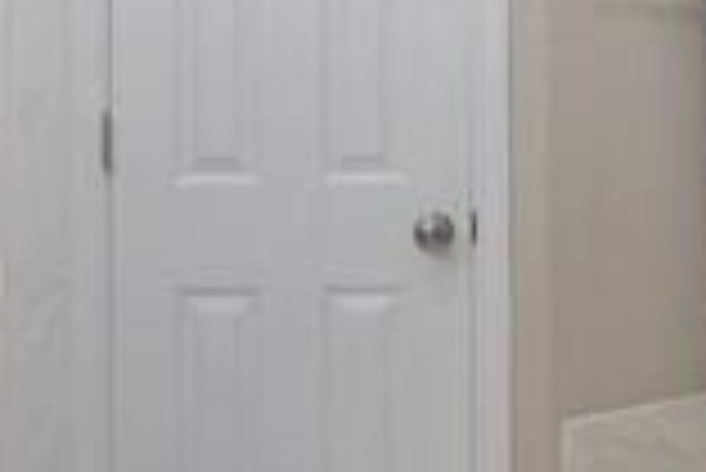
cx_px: 594
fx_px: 1119
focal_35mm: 57
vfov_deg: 23.7
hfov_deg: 33.7
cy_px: 142
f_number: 9
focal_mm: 14
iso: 800
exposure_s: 1/60
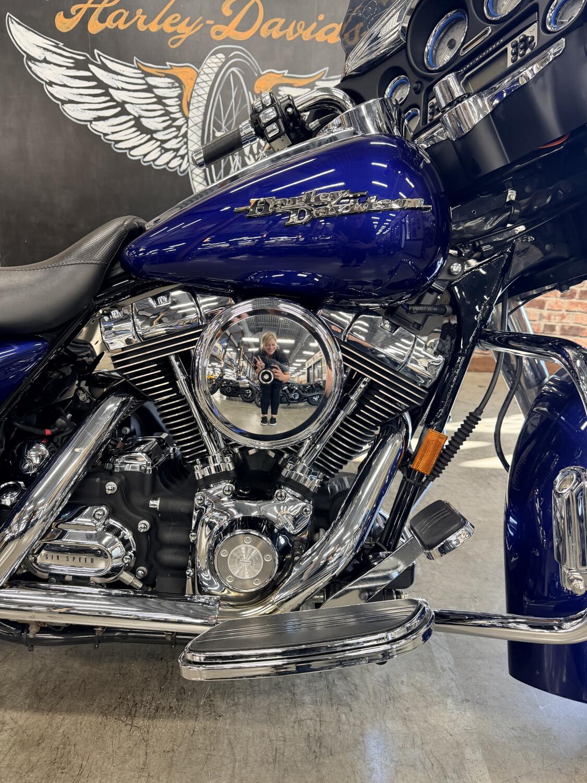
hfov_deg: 56.8
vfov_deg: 71.6
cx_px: 294
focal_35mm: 24
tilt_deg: -18.5
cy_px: 392
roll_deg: -3.3
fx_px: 543
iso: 200
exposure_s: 1/60
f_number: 1.78
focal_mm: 6.76
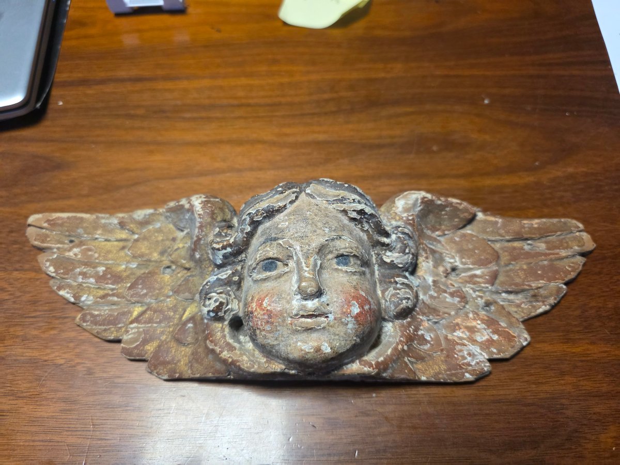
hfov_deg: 73.9
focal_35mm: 23
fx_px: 412
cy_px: 232
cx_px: 310
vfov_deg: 58.9
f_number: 1.7
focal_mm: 6.3
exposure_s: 1/100
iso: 400
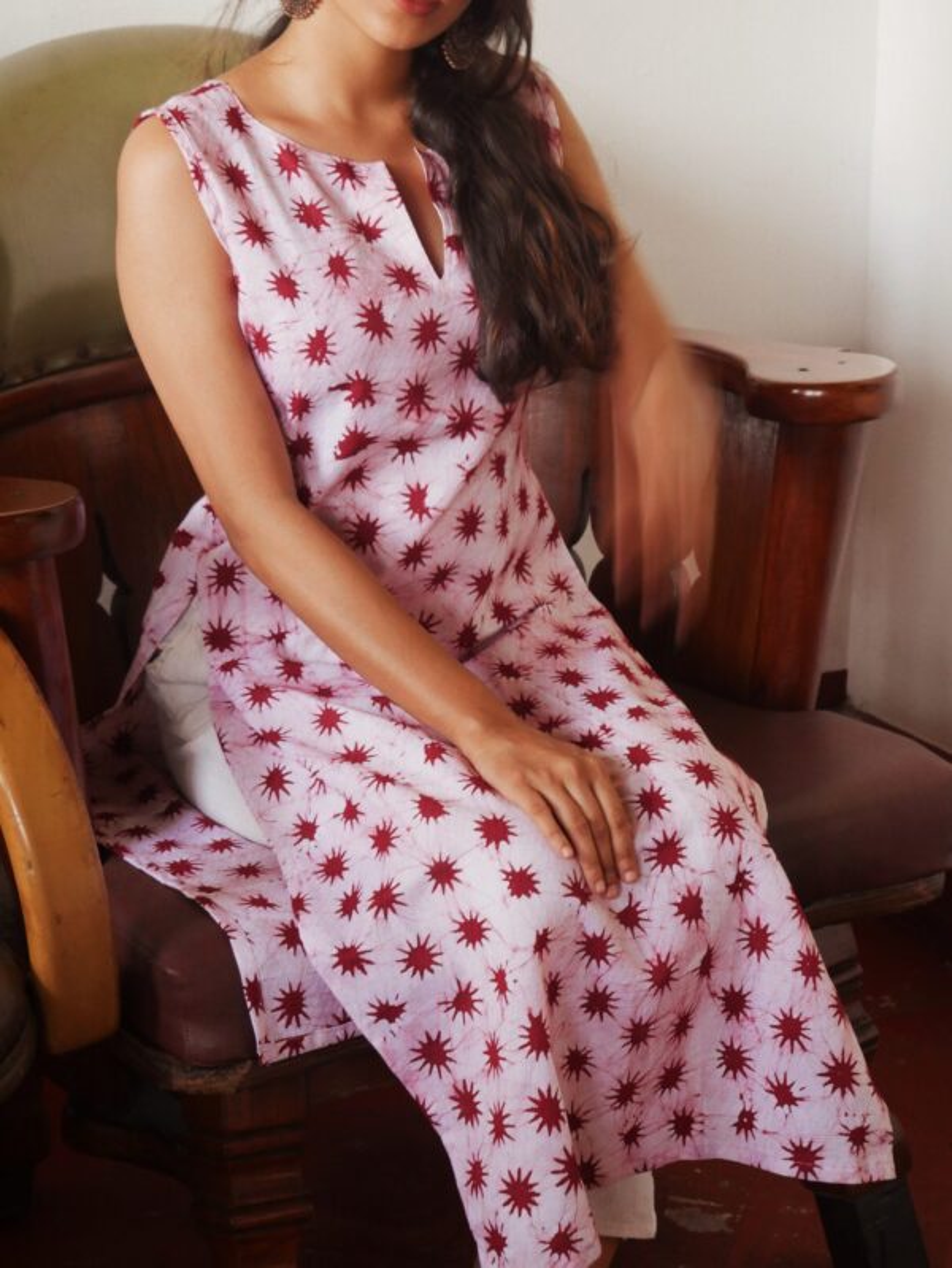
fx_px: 3298
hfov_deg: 16.4
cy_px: 634
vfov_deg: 21.8
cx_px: 476
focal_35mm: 90
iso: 1600
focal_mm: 45
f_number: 6.3
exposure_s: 1/25
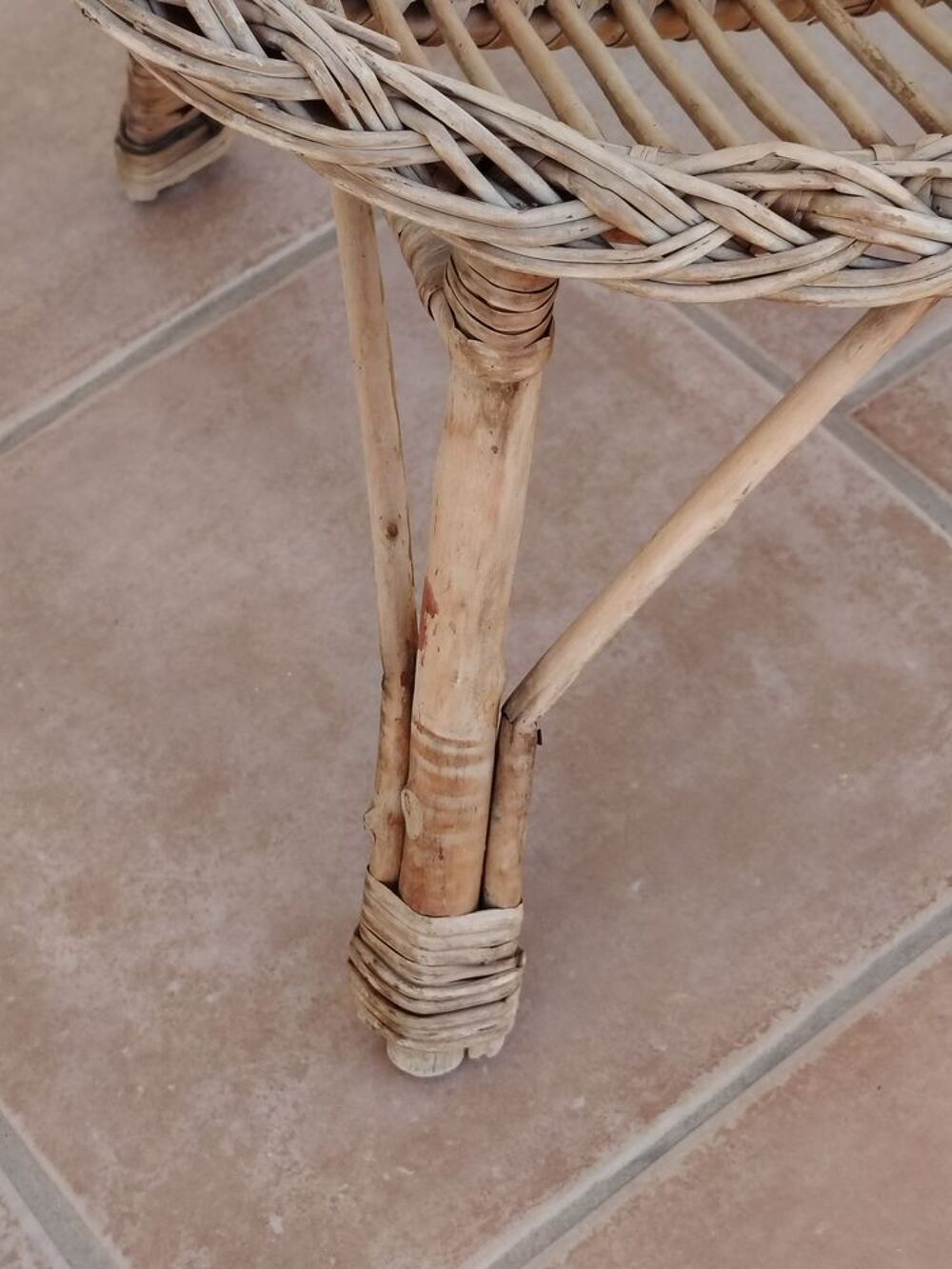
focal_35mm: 75
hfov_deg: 19.6
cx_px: 476
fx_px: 2750
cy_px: 634
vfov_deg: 26.0
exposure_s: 1/120
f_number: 1.75
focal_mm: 5.25
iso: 222
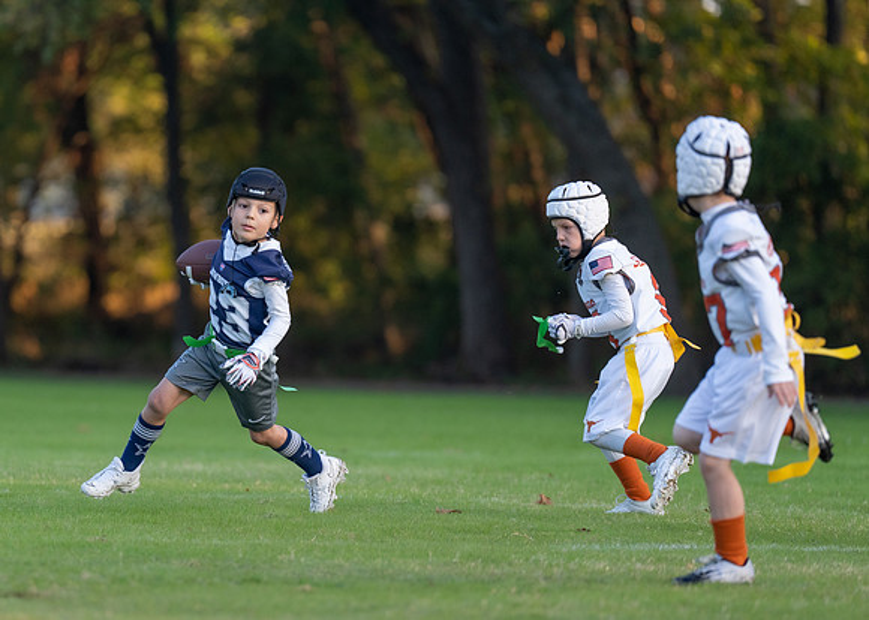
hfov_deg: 6.4
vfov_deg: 4.6
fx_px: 7783
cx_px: 224
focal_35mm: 315
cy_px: 339
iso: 800
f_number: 2.8
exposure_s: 1/1000
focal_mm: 200
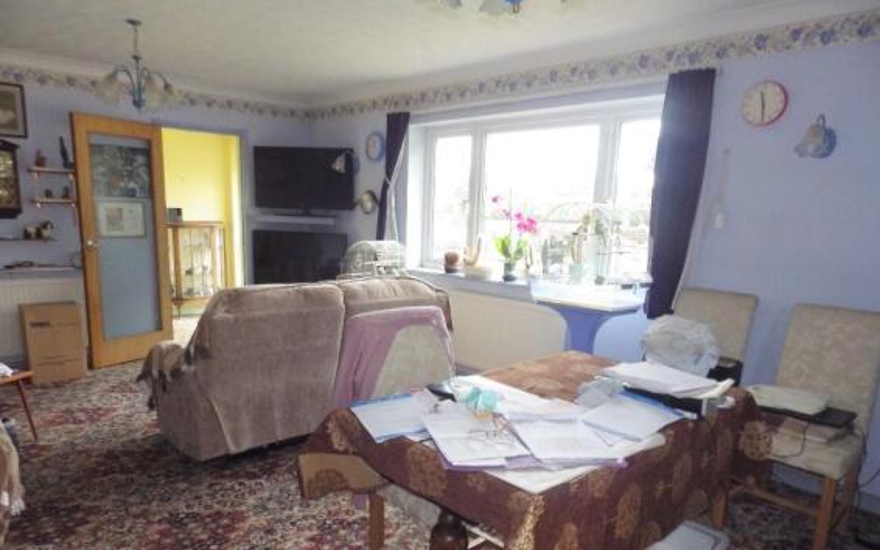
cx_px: 441
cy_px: 336
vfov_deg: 50.7
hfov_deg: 74.8
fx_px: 576
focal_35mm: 24
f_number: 3.1
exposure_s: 1/45
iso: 320
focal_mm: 4
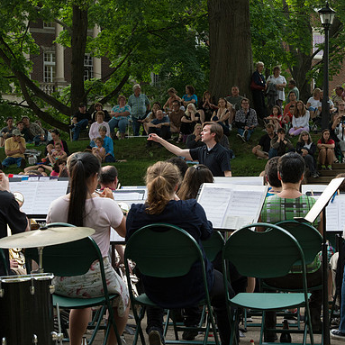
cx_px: 184
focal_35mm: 126
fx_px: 1421
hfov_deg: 13.8
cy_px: 172
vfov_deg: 13.8
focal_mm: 98
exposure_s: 1/400
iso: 2500
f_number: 10
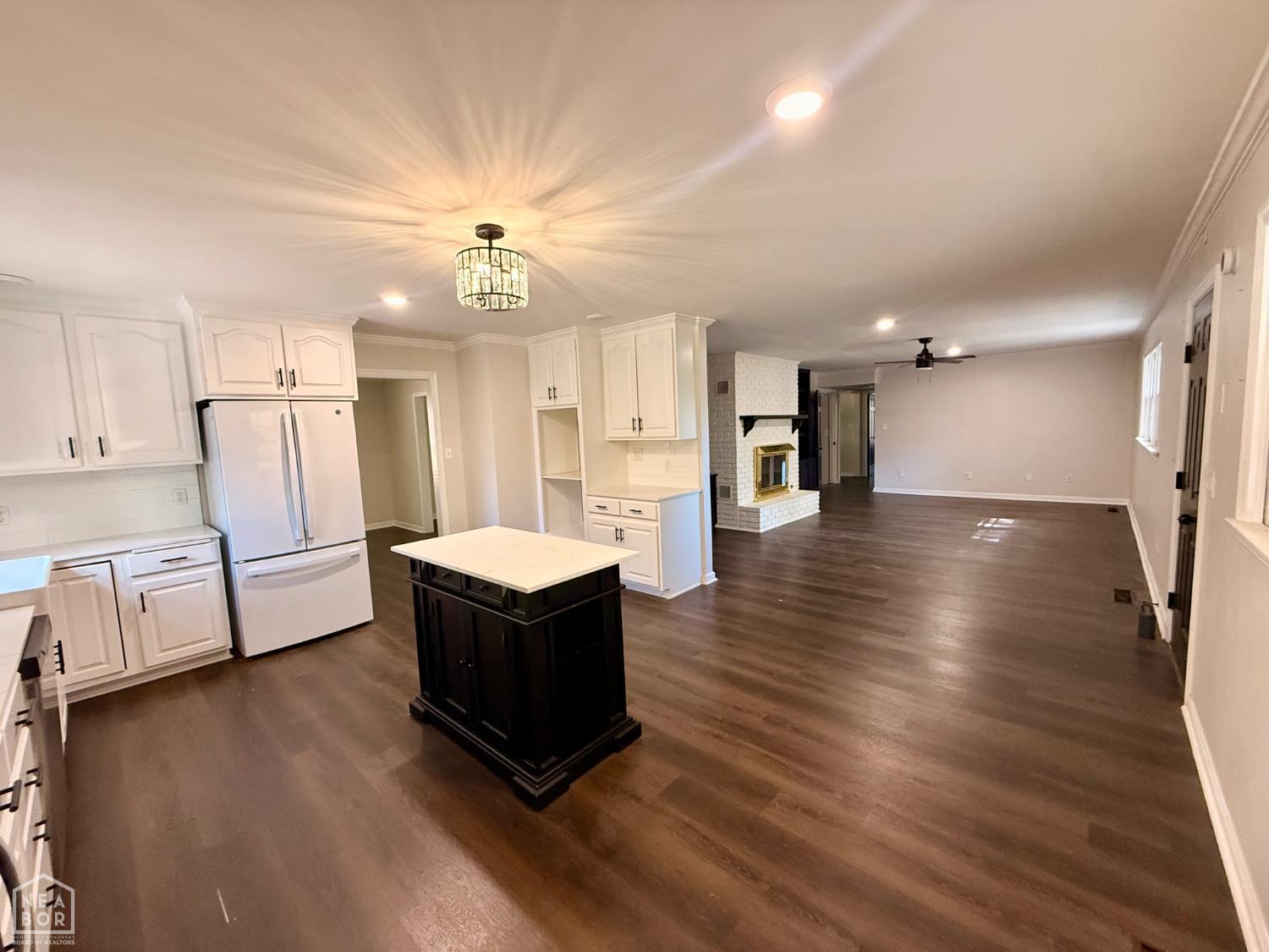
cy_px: 476
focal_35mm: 14
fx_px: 513
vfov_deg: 85.7
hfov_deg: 102.1
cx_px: 634
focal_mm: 2.22
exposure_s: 1/60
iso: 320
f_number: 2.2
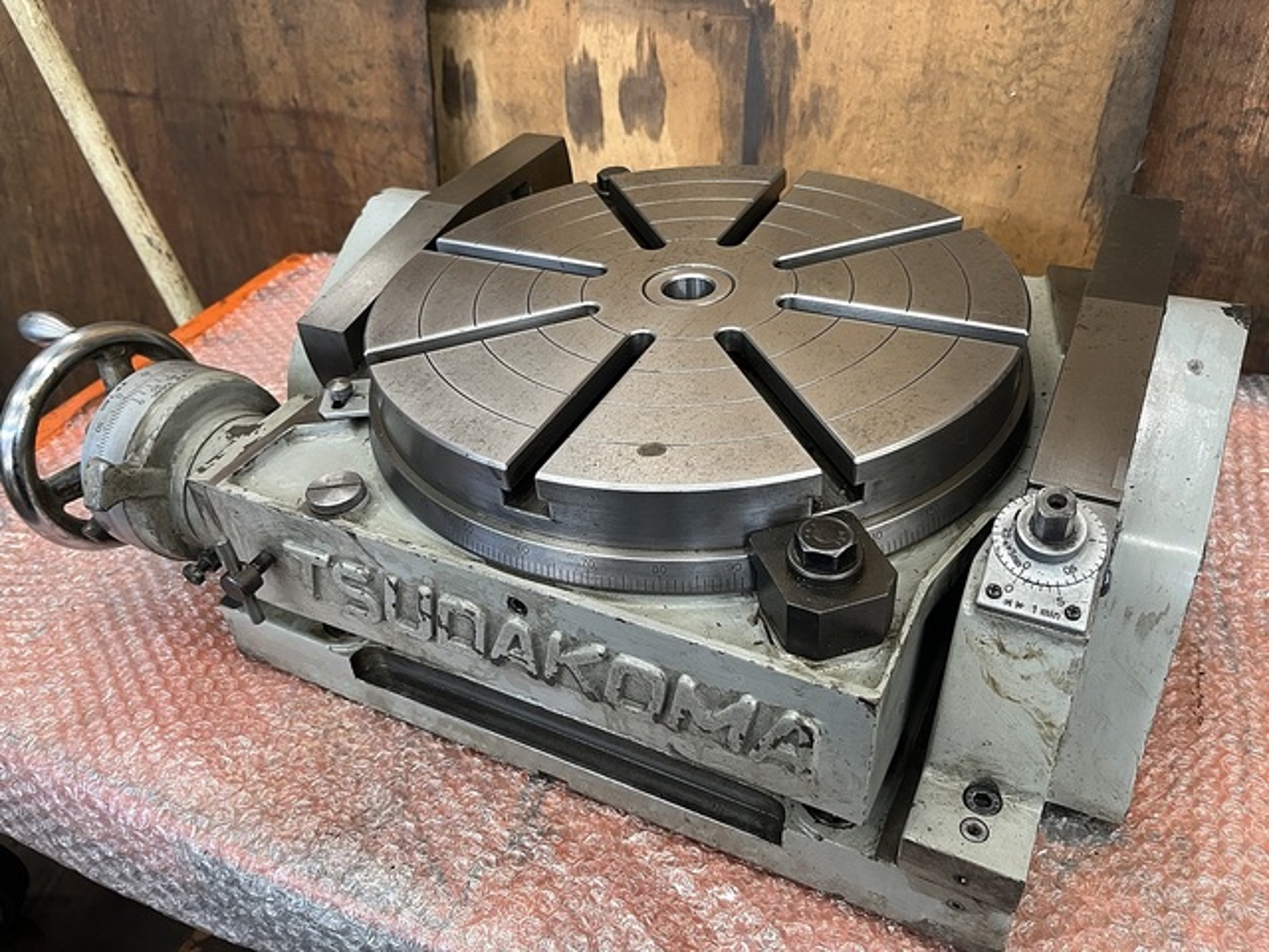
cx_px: 634
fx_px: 953
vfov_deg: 53.1
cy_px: 476
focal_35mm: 26
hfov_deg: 67.3
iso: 200
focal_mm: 5.1
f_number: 1.6
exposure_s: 1/60
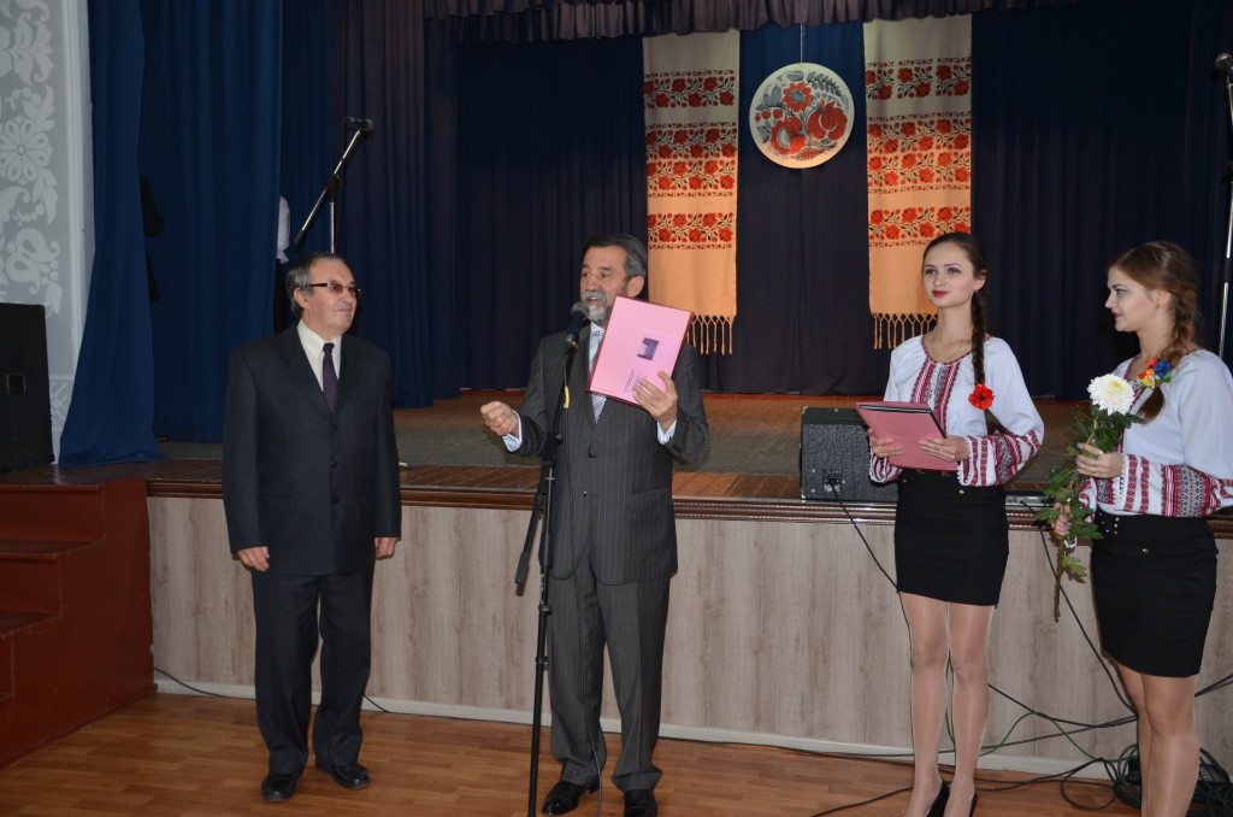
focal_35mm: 33
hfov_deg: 57.3
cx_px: 616
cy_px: 408
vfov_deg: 39.8
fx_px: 1128
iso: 800
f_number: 3.8
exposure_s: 1/60
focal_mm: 22
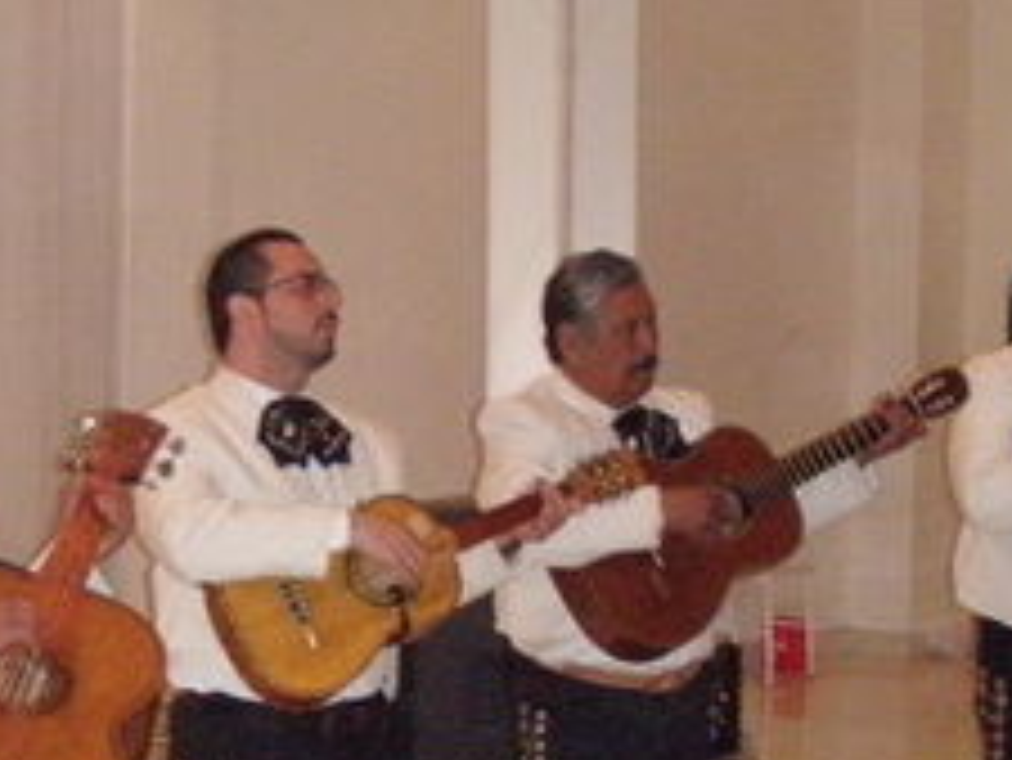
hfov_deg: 18.2
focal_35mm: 108
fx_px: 3159
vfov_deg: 13.7
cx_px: 346
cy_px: 463
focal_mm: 6.7
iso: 800
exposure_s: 1/30
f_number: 3.5
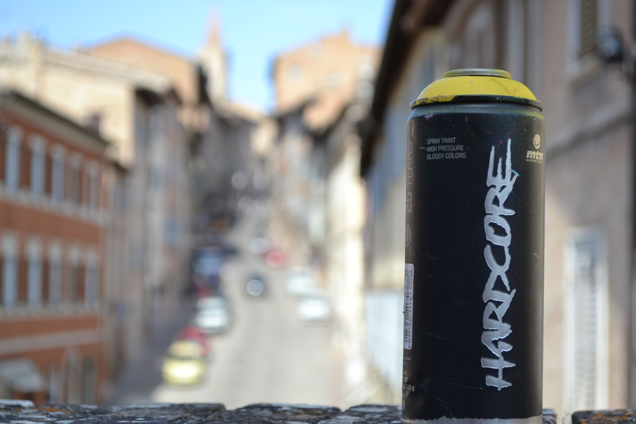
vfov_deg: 17.5
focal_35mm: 78
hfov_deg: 26.0
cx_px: 318
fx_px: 1378
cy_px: 212
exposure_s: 1/160
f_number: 5.6
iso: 100
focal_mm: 52
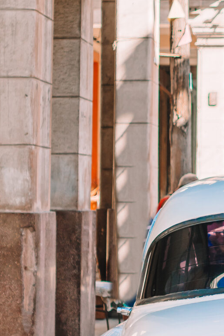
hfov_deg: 7.7
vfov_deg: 11.7
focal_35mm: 175
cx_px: 323
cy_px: 85
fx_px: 1629
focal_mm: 35
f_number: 2.8
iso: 100
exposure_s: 1/500
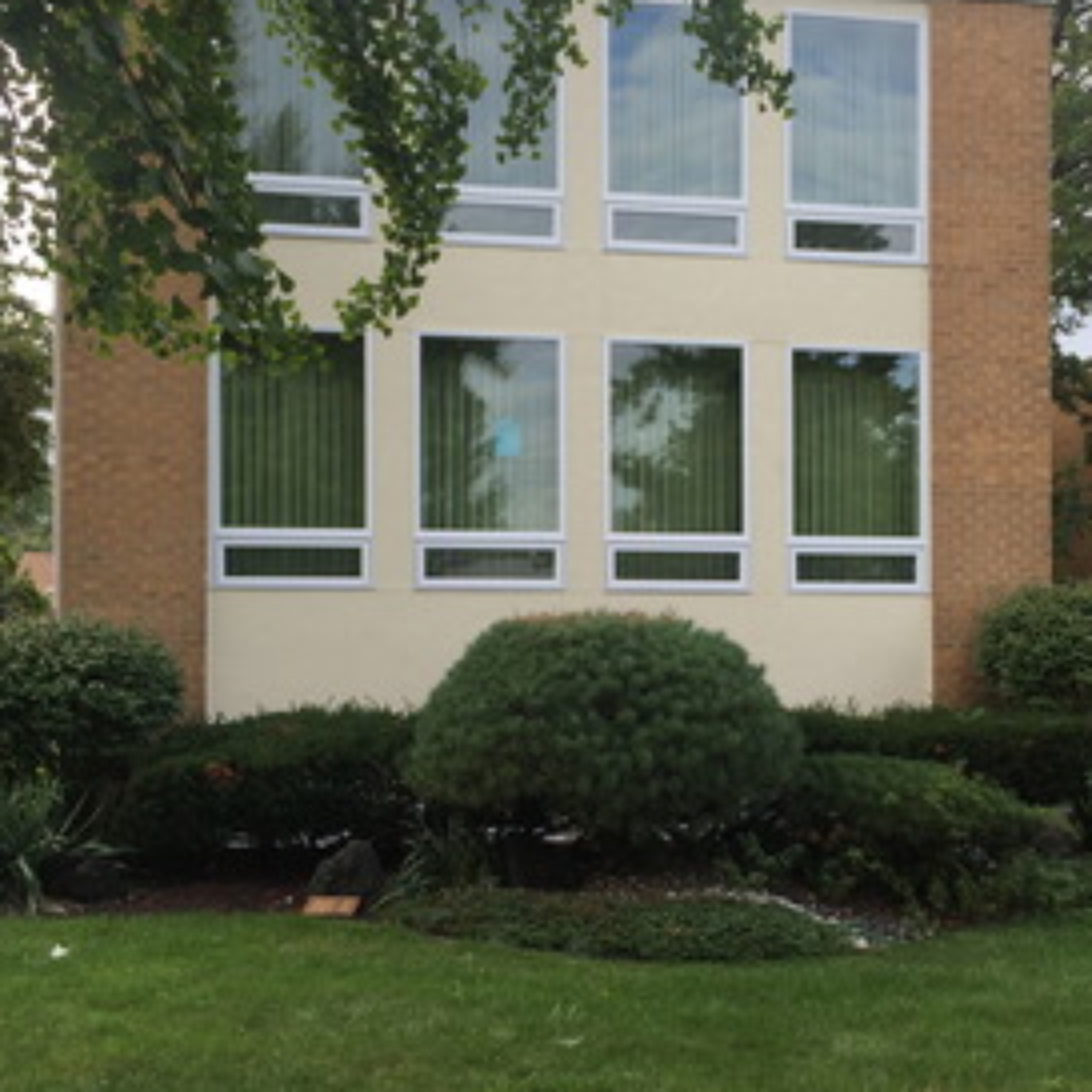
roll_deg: +0.3
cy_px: 648
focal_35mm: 45
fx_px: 1606
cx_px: 616
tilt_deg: +2.6
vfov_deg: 37.4
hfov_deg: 37.5
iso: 32
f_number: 2.2
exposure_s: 1/344
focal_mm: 4.15
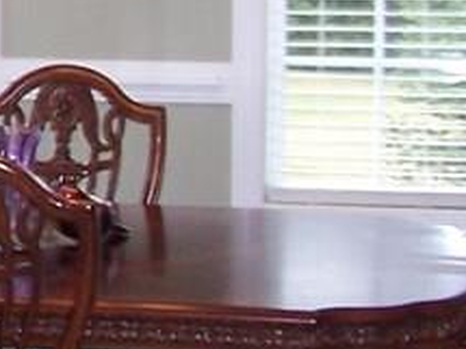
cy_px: 17
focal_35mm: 181
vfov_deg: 8.2
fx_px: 2435
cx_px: -533
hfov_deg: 10.0
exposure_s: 1/60
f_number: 2.8
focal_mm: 6.3
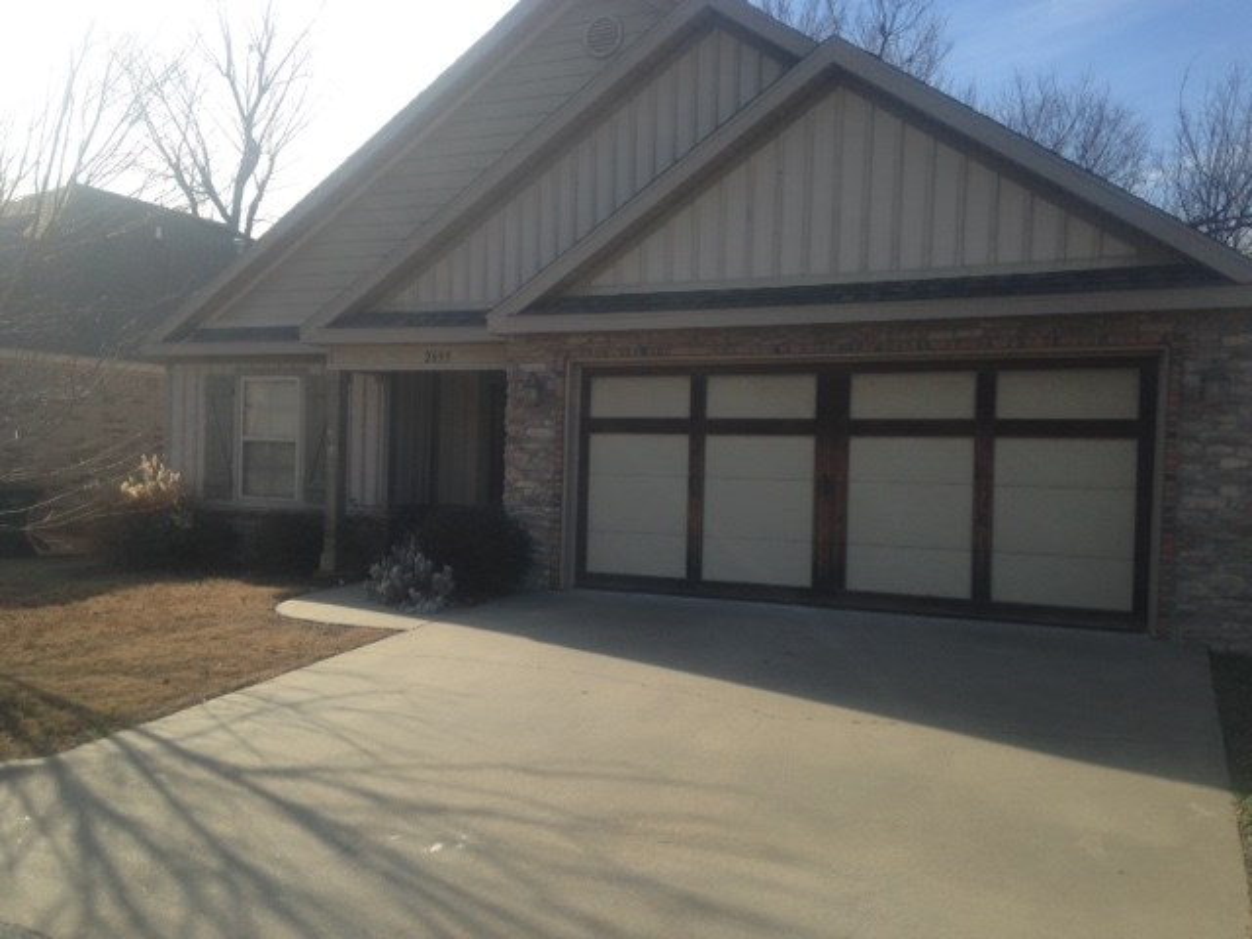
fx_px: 1194
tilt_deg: -1.7
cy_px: 470
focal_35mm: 33
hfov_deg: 55.4
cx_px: 626
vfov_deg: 42.9
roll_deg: -1.0
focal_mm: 4.12
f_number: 2.4
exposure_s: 1/1106
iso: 50
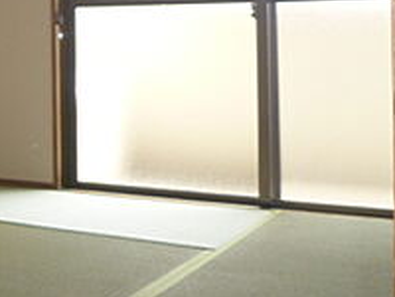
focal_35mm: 80
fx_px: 913
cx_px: -228
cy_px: 20
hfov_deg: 20.3
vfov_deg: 18.1
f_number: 3.2
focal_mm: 4.5
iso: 100
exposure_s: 1/100
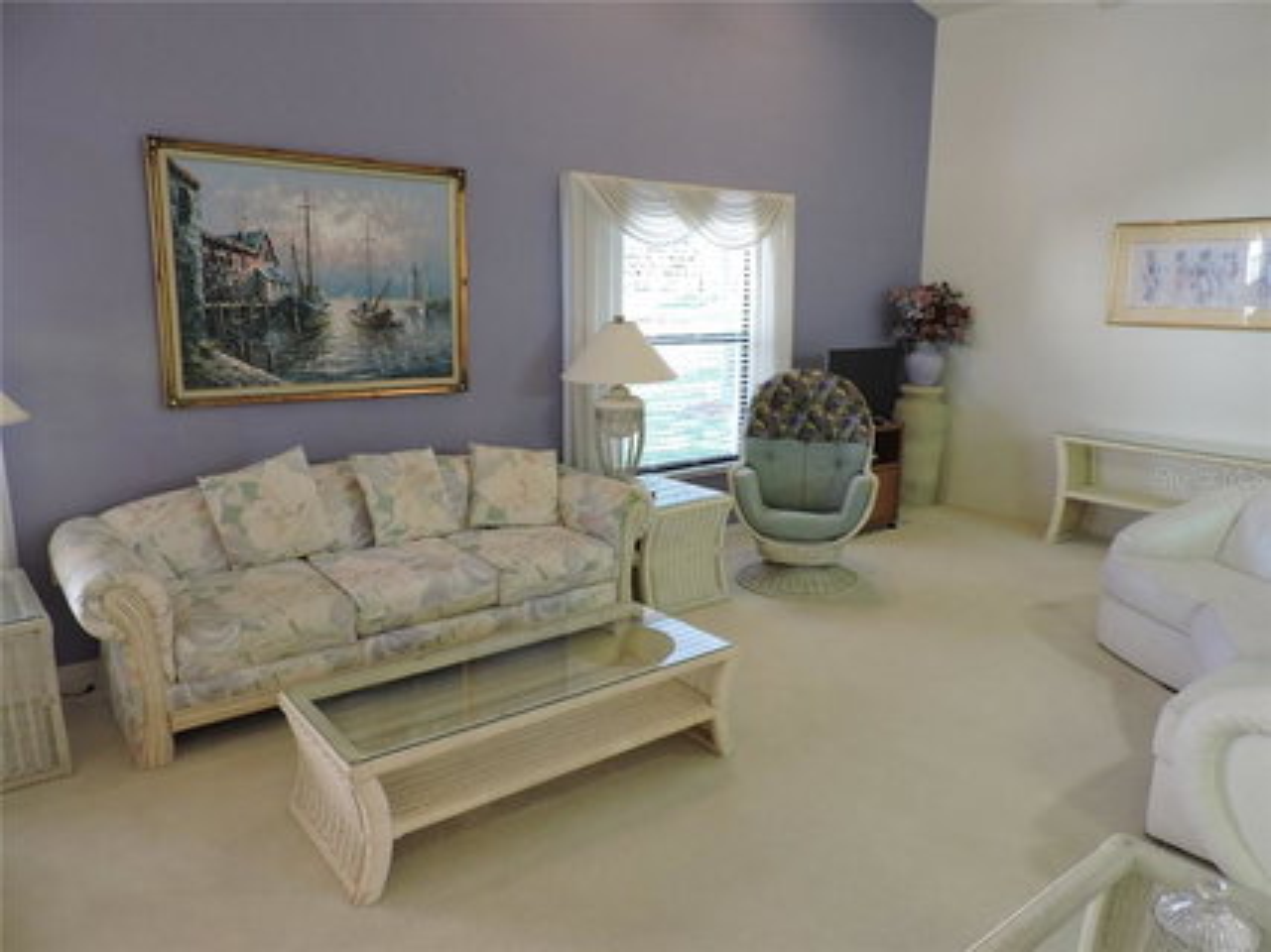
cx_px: 636
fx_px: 881
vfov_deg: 56.8
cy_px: 476
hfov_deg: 71.6
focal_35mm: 24
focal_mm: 4.3
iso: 320
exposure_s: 1/30
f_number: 3
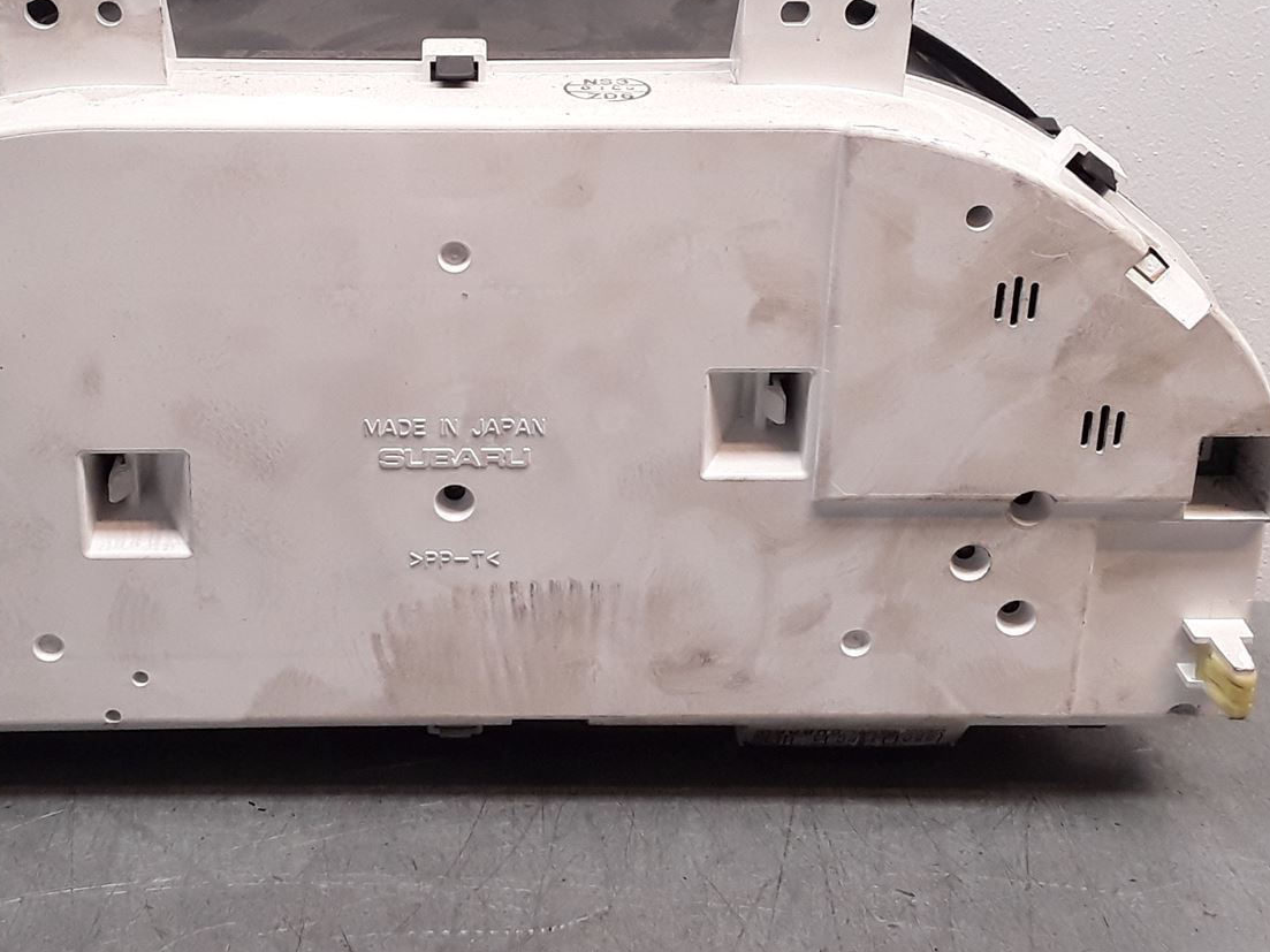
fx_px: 1908
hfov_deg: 36.6
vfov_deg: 27.8
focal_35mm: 52
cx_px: 488
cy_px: 299
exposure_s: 1/131
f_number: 1.9
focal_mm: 2.91
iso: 100
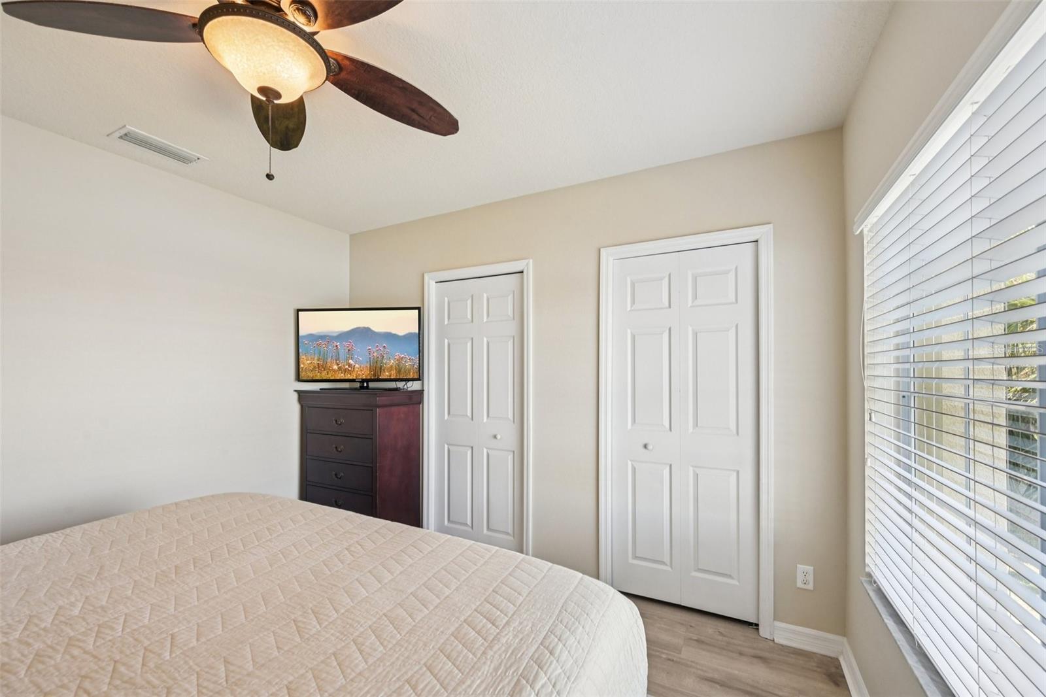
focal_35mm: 14
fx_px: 407
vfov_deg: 81.2
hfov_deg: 104.3
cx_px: 523
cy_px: 348
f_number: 8
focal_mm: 14
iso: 400
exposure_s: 1/30
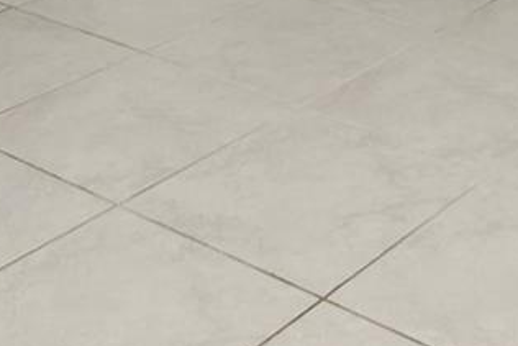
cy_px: -489
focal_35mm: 84
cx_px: 448
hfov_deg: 23.8
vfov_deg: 12.6
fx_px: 1202
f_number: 8
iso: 800
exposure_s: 1/200
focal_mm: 11
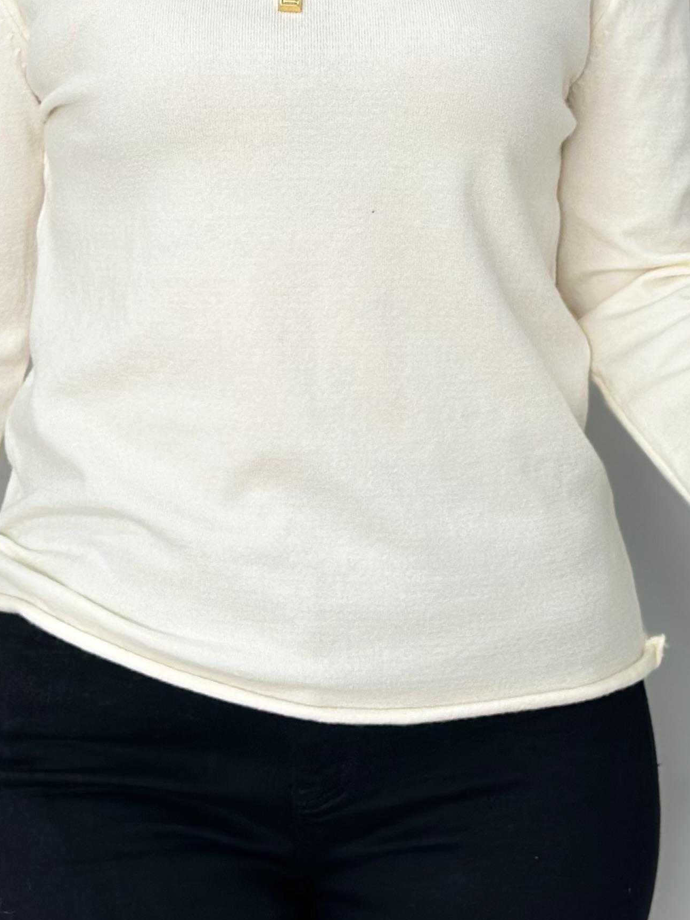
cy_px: -11
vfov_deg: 17.2
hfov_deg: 13.2
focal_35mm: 112
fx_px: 2977
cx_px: 325
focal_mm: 6.86
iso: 100
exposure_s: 1/50
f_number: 1.78
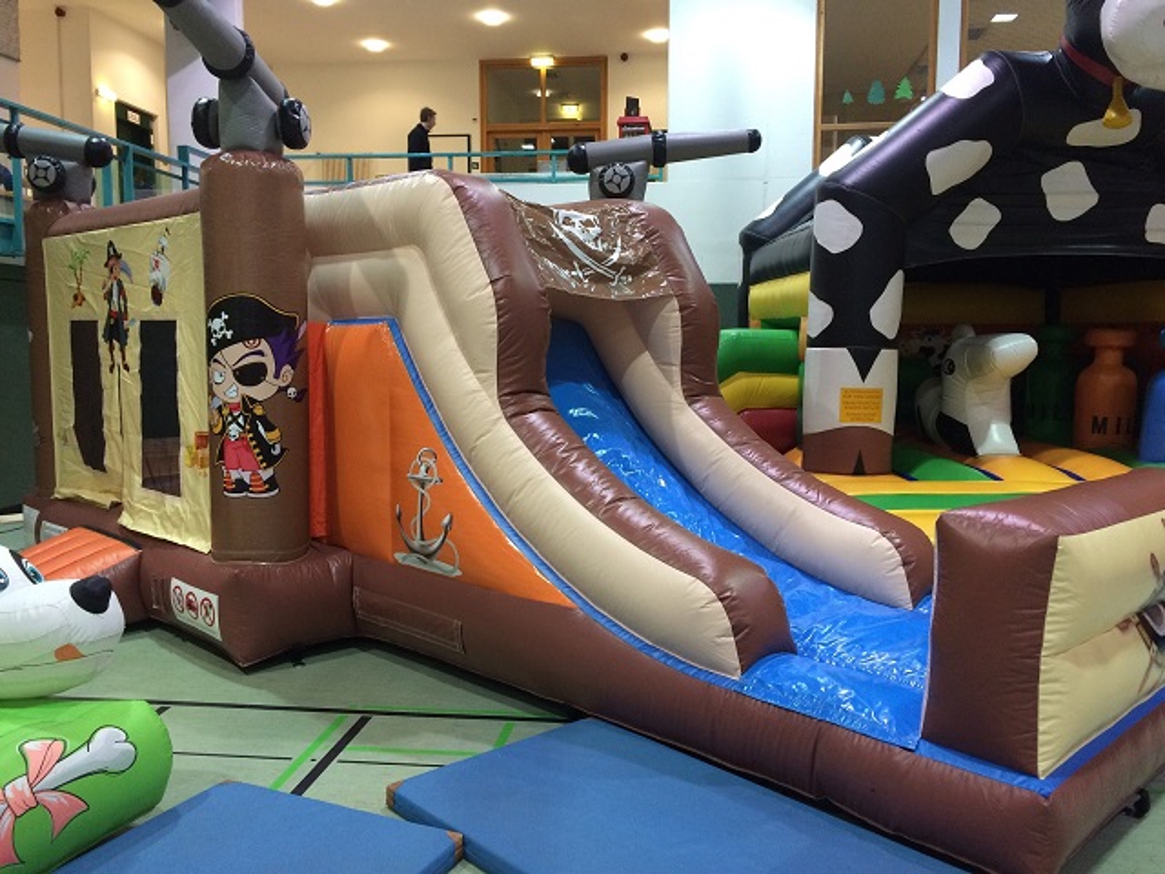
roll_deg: +0.8
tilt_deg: -7.4
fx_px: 976
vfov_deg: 48.2
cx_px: 582
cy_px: 437
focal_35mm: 29
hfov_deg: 61.7
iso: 200
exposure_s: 1/33
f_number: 2.2
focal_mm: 4.15
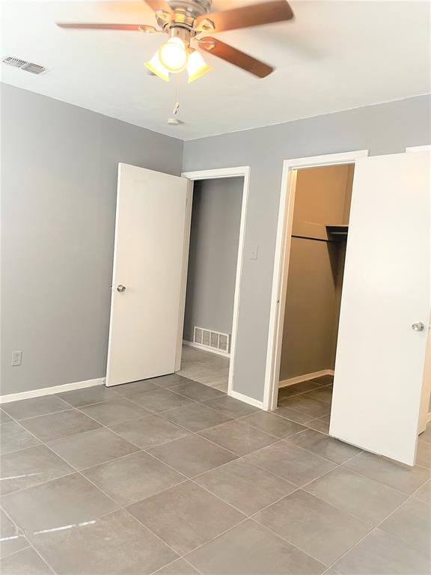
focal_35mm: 26
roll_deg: -4.1
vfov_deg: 67.3
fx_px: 432
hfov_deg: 53.1
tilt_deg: -5.5
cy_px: 288
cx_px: 216
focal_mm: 4.2
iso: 100
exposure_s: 1/60
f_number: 1.6
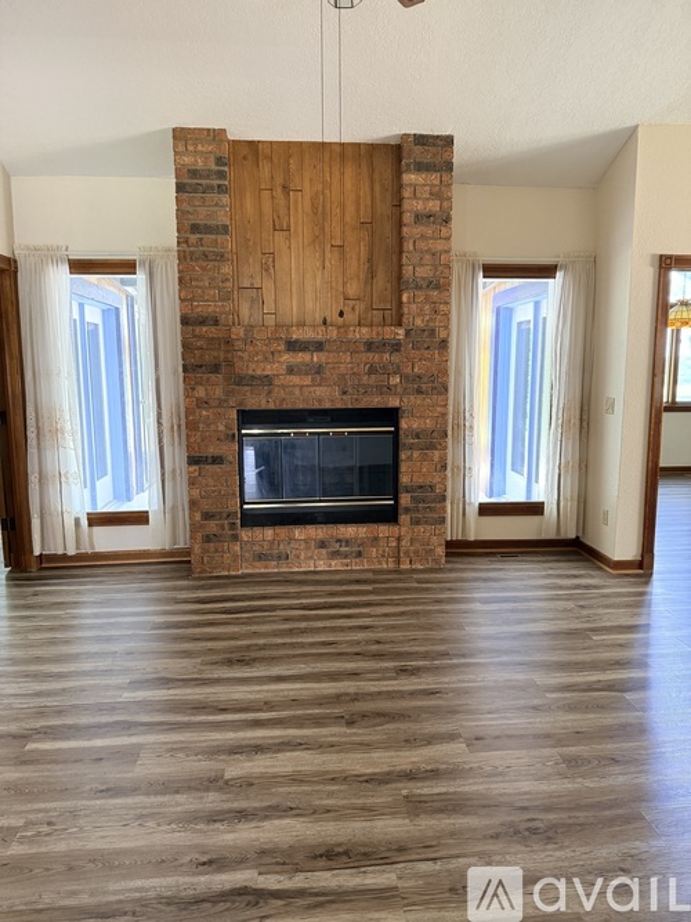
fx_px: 639
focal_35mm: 24
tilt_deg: -9.6
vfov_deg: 71.6
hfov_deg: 56.8
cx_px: 346
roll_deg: -1.6
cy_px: 461
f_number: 1.78
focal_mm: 6.76
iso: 320
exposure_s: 1/60
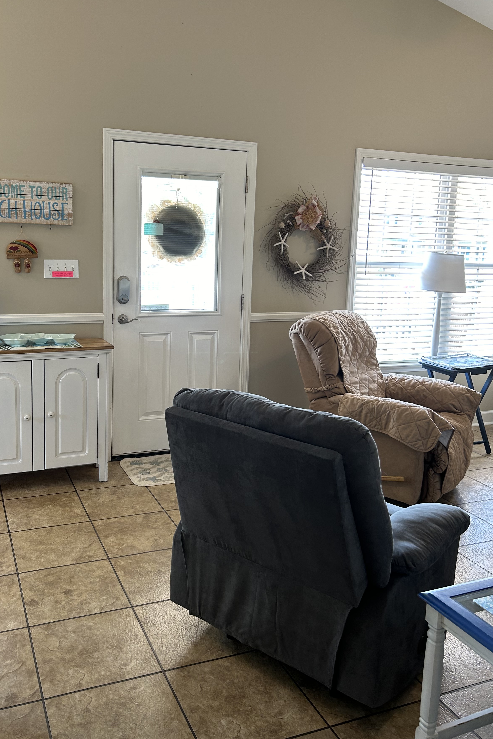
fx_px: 637
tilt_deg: -7.1
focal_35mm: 31
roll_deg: -1.9
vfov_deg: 60.1
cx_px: 203
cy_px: 324
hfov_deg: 42.2
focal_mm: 5.7
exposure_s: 1/60
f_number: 1.5
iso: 64
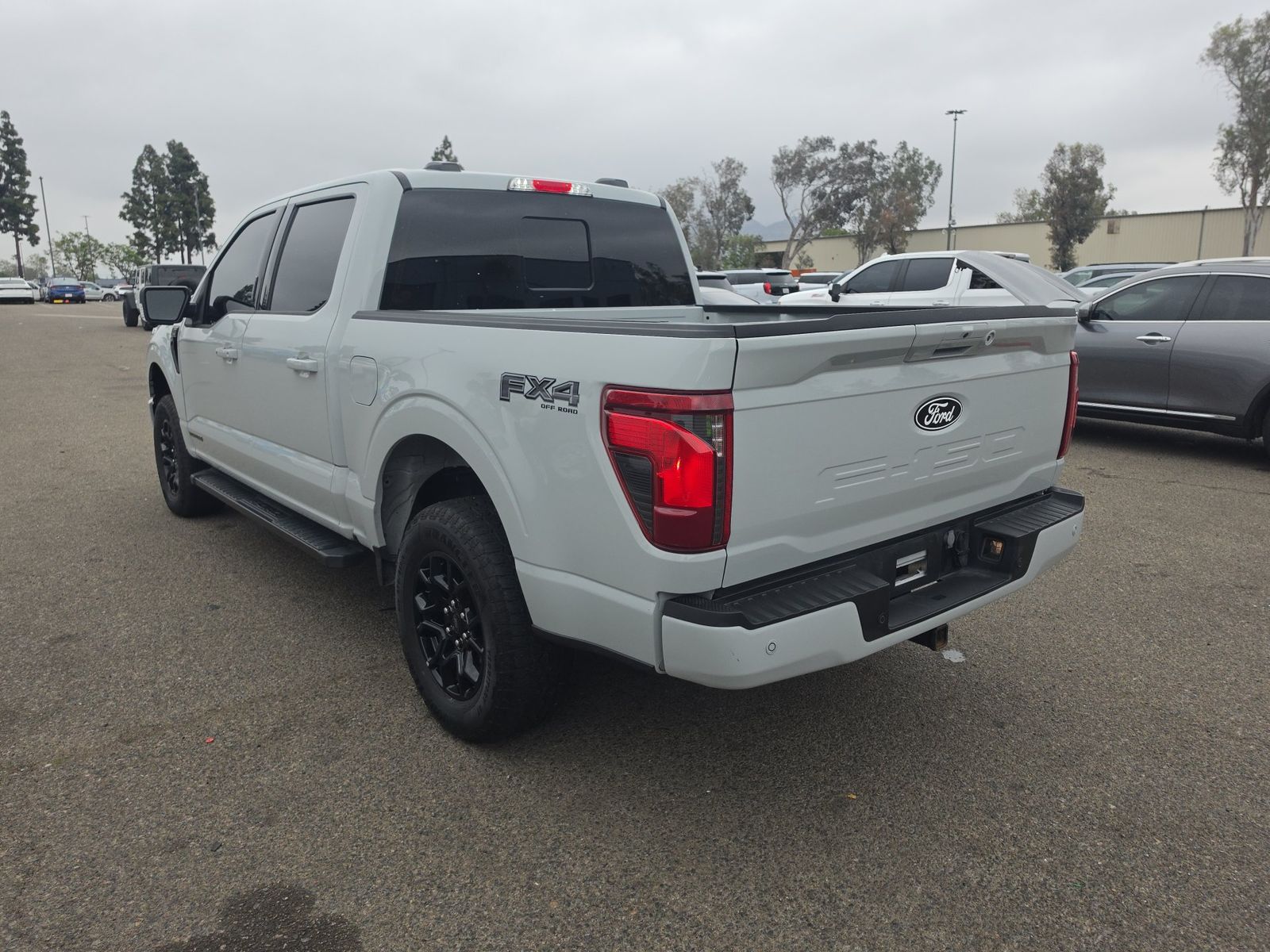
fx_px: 844
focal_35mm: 23
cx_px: 635
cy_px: 476
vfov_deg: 58.9
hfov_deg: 73.9
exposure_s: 1/2759
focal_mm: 6.5
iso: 63
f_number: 1.4
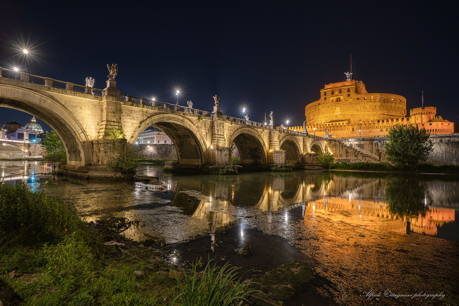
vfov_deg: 67.4
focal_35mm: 18
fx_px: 229
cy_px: 153
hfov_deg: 90.0
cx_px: 230
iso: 100
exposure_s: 13
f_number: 7.1
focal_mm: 18
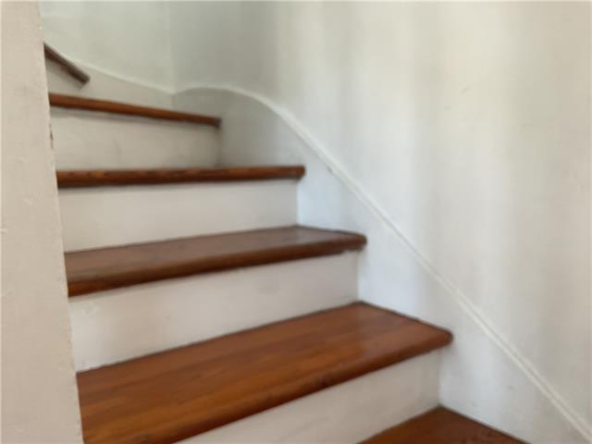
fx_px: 496
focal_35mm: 29
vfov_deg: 48.2
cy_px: 222
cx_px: 296
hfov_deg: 61.7
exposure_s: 1/60
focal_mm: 3
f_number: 1.8
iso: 32
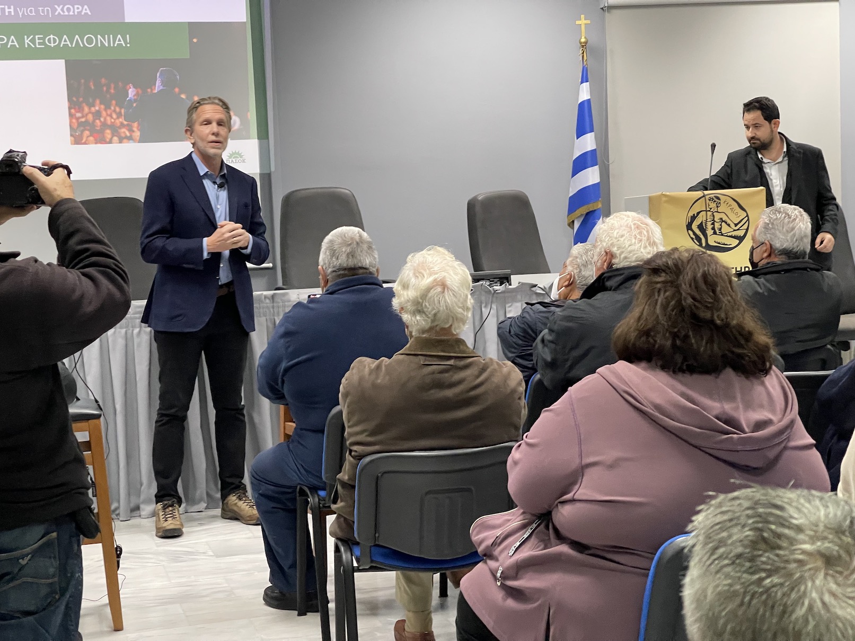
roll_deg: +2.7
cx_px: 428
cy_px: 320
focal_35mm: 64
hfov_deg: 30.3
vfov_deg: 22.9
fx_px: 1581
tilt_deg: -6.4
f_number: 2.2
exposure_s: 1/50
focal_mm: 7.5
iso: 250
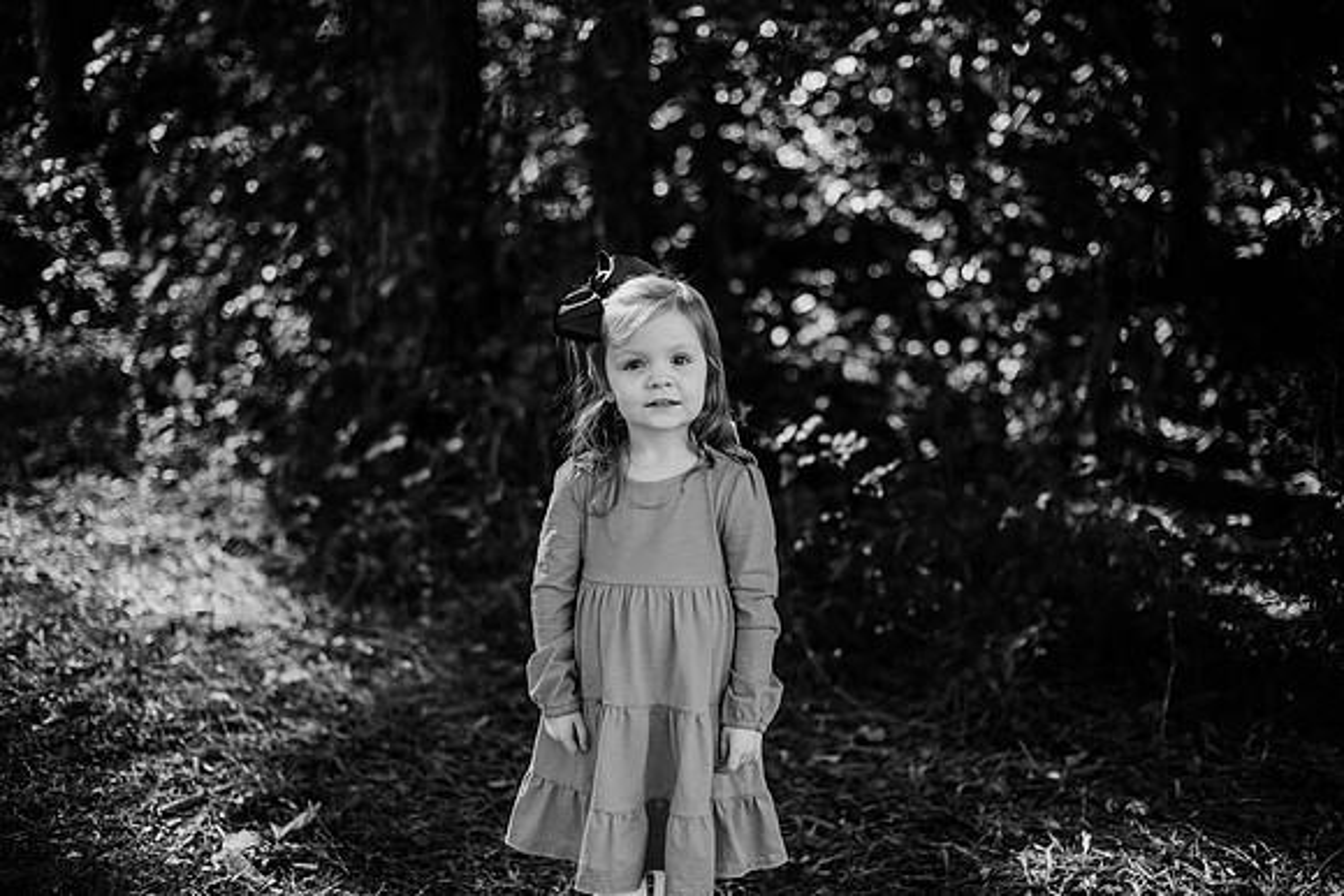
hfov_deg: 39.6
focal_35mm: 50
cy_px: 448
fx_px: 1867
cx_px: 672
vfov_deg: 27.0
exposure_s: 1/1000
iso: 200
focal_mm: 50
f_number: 2
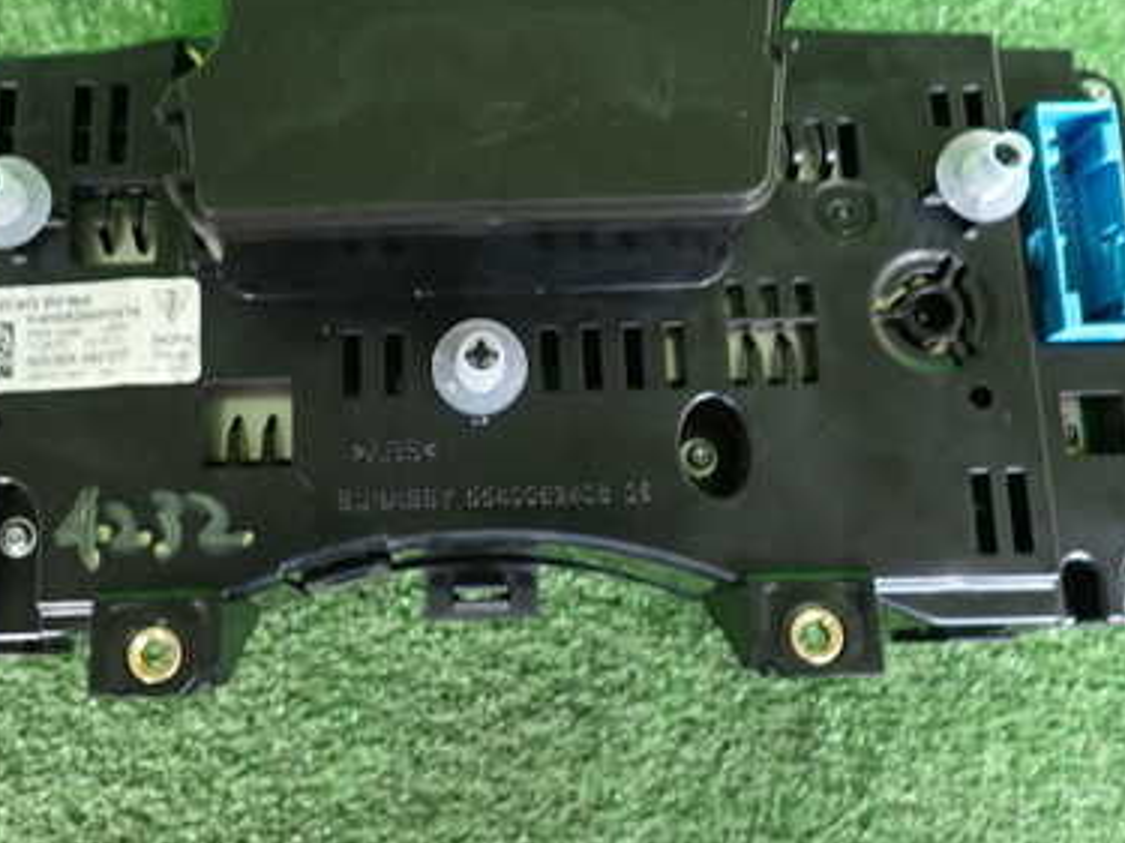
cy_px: 321
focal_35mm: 40
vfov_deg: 35.8
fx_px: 1300
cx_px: 471
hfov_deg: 46.6
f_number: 2
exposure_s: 1/30
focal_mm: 4.5
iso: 200
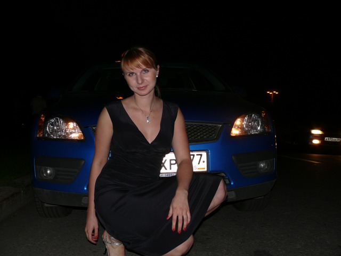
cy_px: 128
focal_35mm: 35
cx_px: 170
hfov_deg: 52.6
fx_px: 345
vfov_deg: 40.7
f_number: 4
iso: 100
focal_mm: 7.4
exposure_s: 1/30
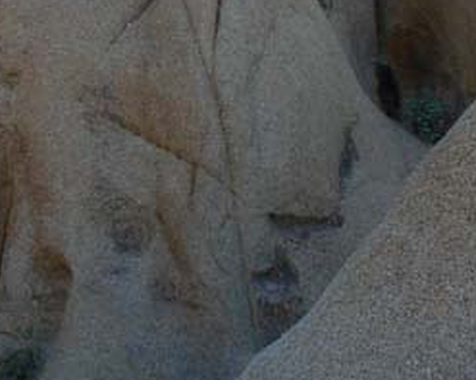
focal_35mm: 114
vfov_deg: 13.4
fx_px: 1604
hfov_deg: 16.4
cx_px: -29
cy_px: 62
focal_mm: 6
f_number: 8
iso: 100
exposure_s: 1/125
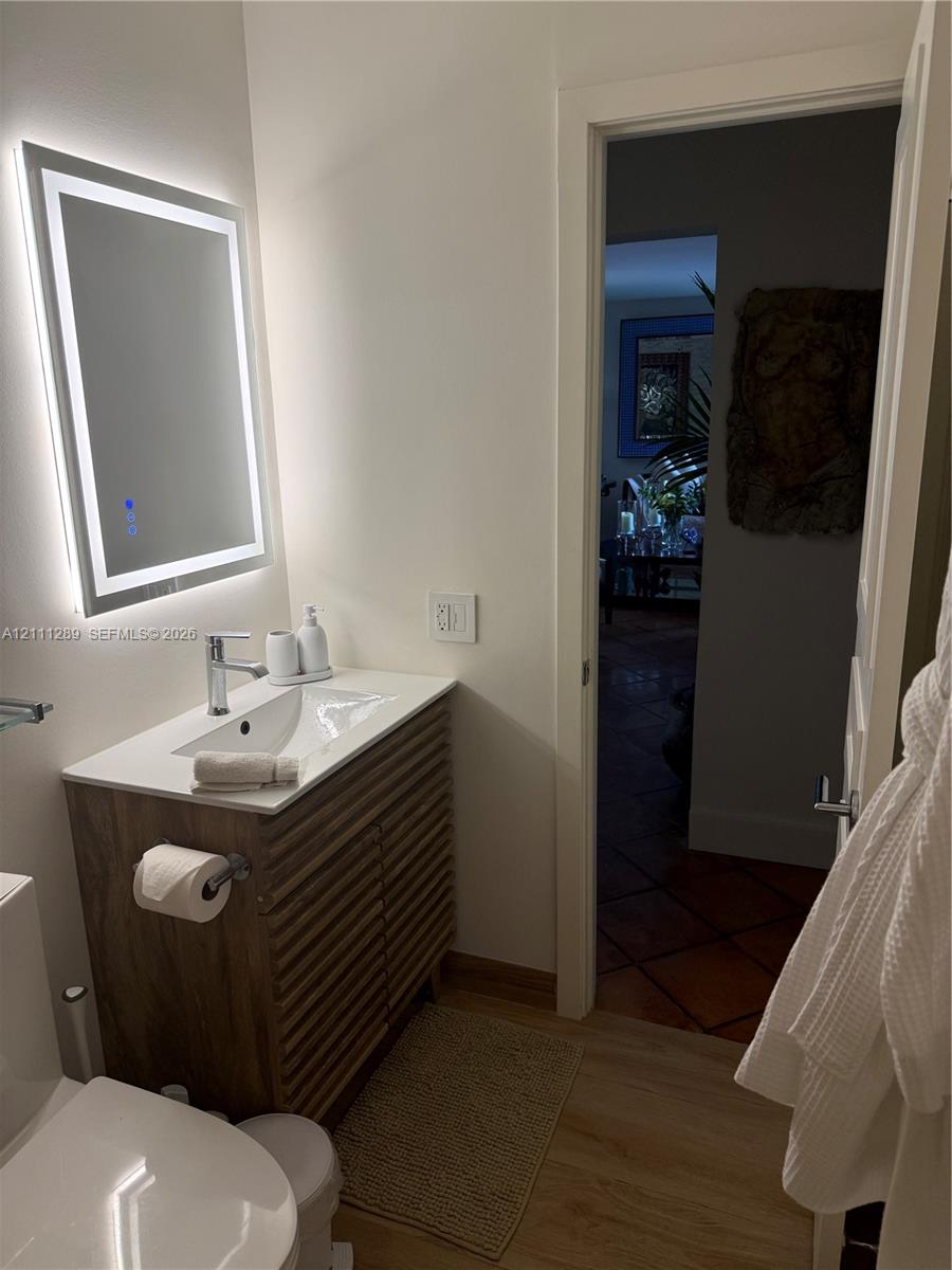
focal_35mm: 24
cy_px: 635
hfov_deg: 56.8
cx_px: 476
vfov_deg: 71.6
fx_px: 880
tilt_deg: -13.4
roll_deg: +1.2
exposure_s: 1/90
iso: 125
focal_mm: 6.76
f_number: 1.78
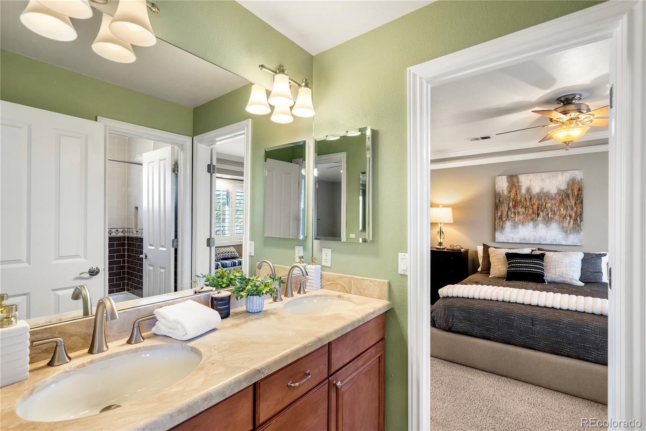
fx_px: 269
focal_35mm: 15
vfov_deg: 77.4
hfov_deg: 100.4
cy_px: 216
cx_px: 323
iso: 250
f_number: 8
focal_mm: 15
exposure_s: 1/1.25
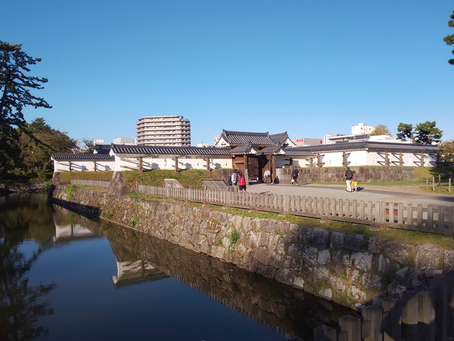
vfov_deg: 66.0
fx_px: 262
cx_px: 227
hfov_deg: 81.7
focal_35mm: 20
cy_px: 170
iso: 28
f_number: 1.94
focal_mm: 3.45
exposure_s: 1/855
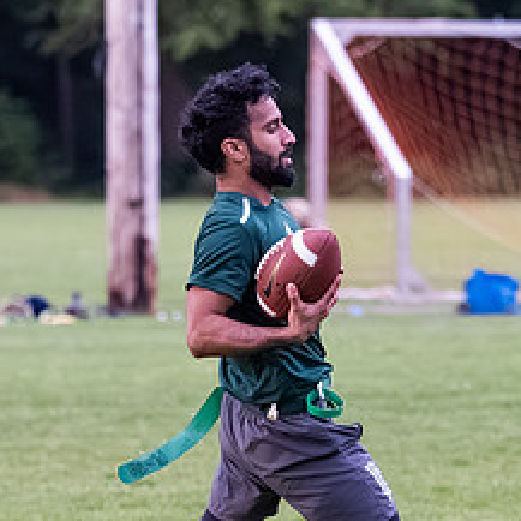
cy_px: 313
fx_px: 12073
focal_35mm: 709
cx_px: 264
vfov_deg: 2.5
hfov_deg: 2.5
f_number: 4
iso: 6400
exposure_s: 1/1250
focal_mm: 150
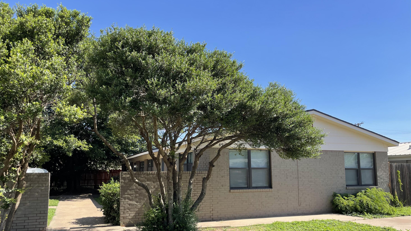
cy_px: 142
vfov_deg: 40.0
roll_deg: +0.8
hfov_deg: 66.1
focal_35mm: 29
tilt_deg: +5.3
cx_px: 201
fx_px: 316
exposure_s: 1/1770
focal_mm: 4.2
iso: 32
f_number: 1.6
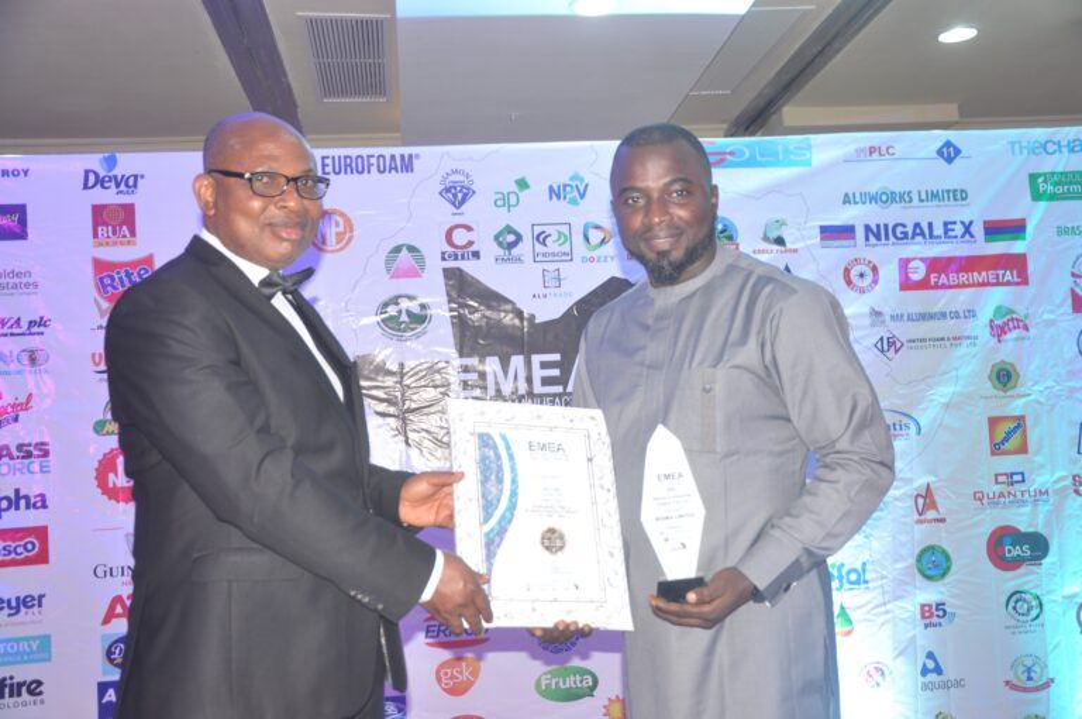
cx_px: 541
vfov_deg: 22.6
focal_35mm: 60
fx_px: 1801
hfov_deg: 33.4
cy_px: 360
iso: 400
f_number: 4.5
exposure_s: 1/80
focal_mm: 40
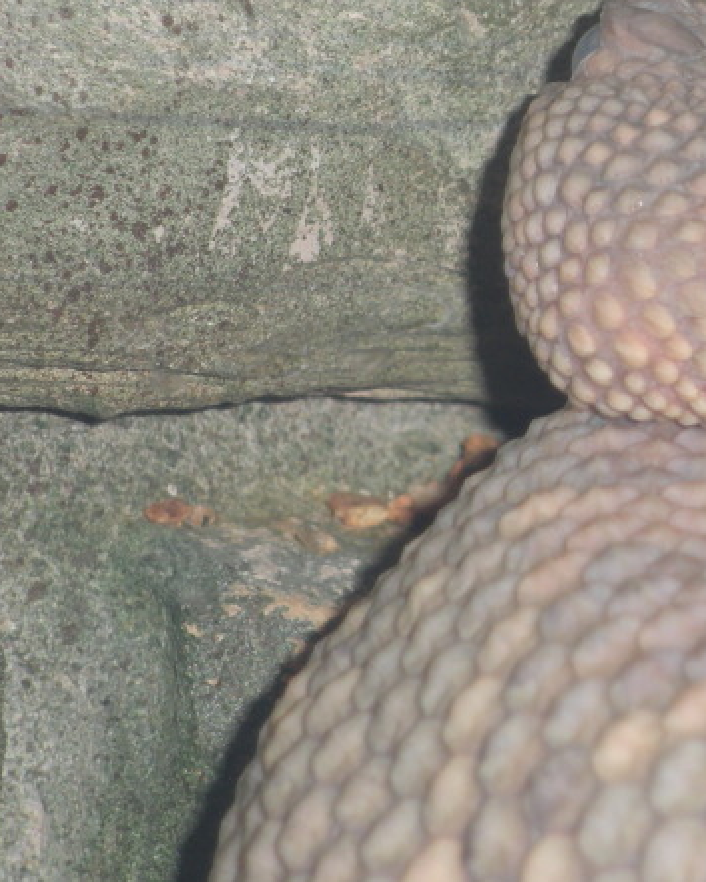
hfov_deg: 3.8
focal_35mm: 407
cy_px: 206
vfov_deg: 4.7
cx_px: 756
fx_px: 10623
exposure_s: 1/125
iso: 64
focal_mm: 31.5
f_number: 5.6
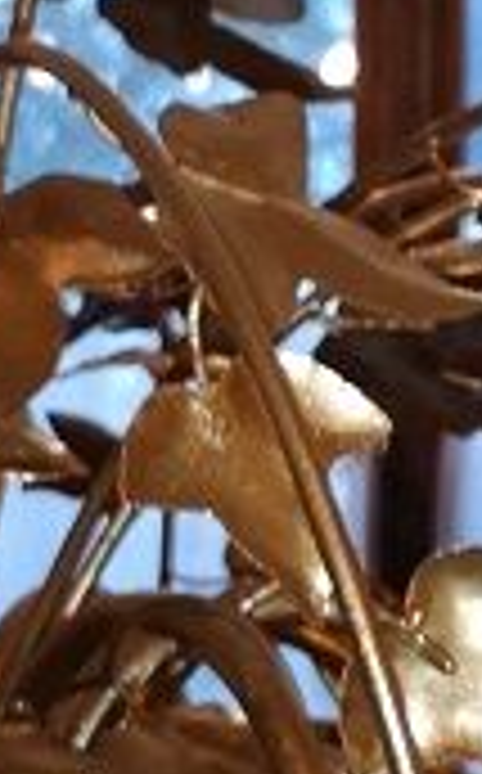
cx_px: 455
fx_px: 4007
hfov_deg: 6.9
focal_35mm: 190
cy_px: 522
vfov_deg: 11.0
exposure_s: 1/50
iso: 160
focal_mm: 3.95
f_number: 1.8
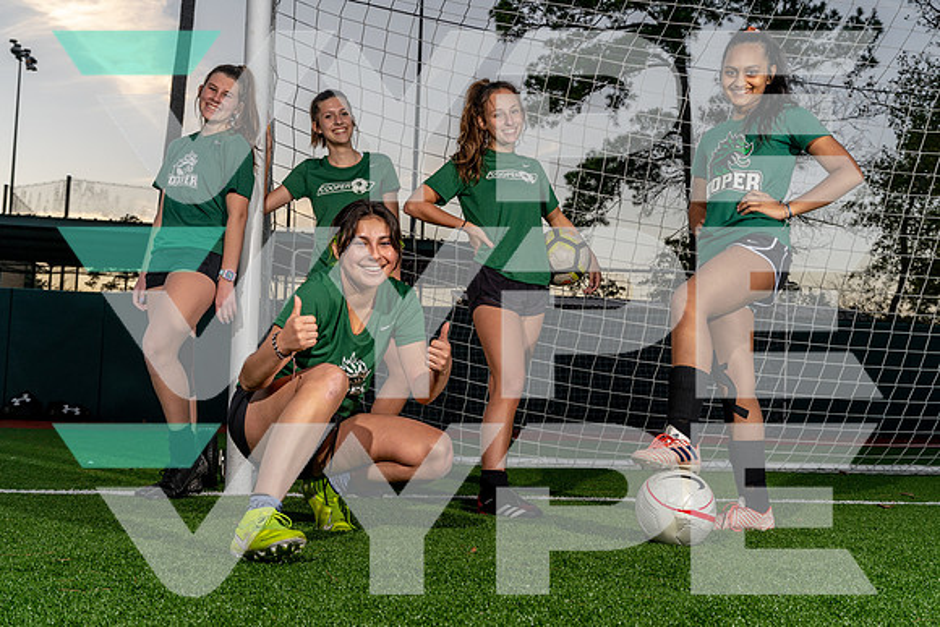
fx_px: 992
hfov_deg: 50.7
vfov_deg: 35.1
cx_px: 470
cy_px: 314
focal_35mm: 38
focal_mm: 38
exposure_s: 1/125
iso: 250
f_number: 8
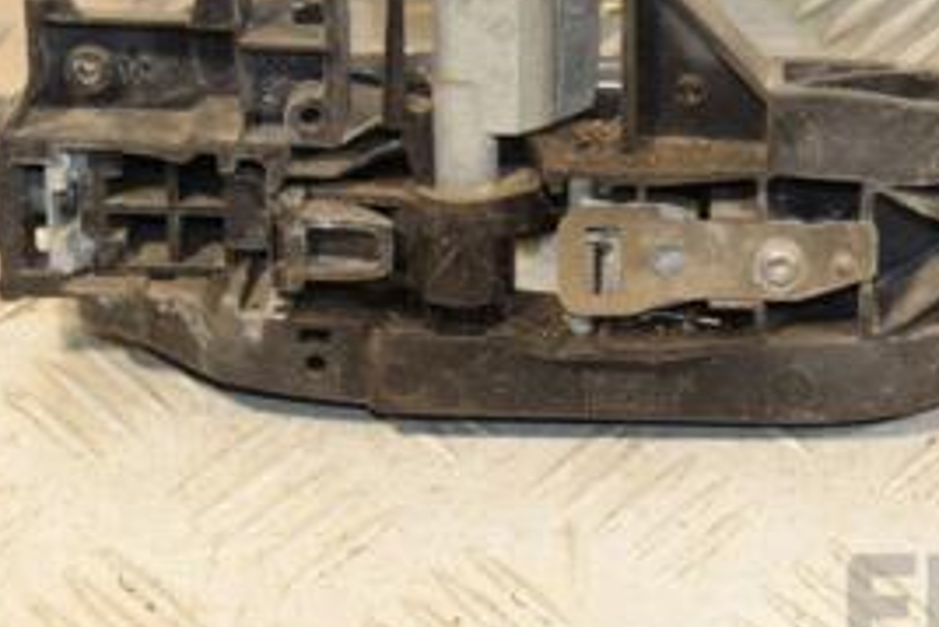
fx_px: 4384
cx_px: 781
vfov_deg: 8.2
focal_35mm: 168
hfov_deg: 12.2
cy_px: 140
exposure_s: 1/200
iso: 800
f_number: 5.6
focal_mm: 50
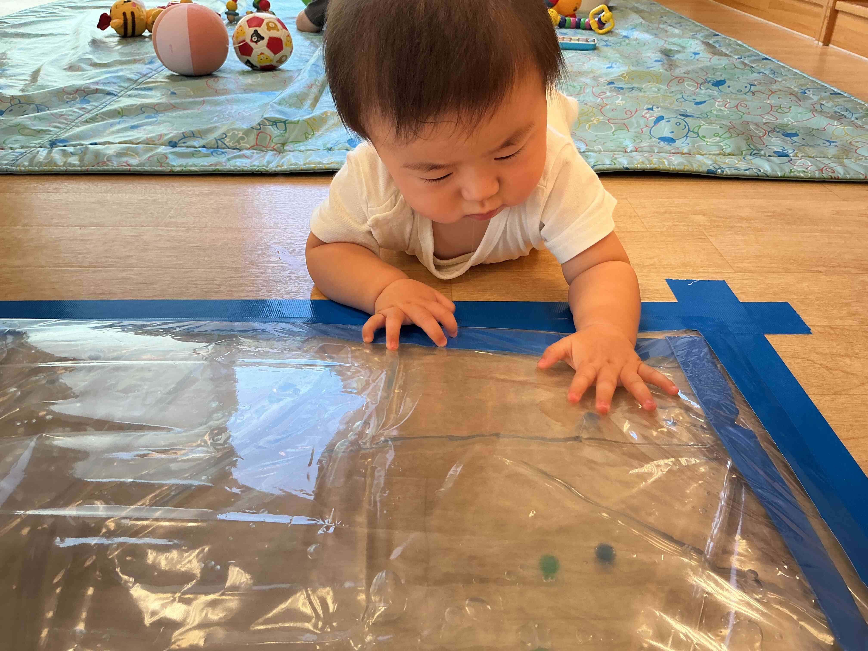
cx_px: 434
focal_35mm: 29
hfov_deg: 61.7
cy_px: 326
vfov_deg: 48.2
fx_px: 727
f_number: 1.8
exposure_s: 1/120
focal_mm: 3
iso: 32
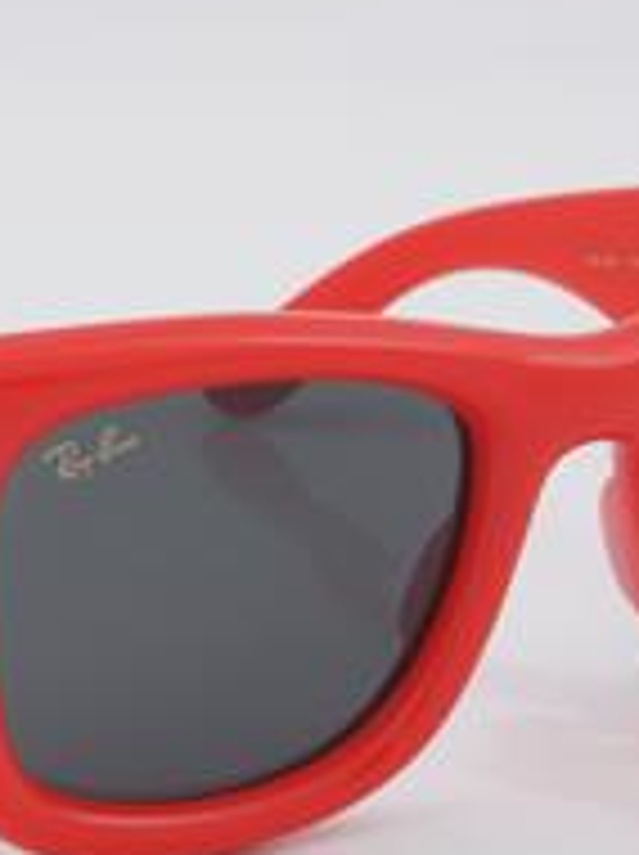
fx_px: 3750
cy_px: 536
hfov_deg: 9.7
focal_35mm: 152
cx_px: 202
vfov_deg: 13.0
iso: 100
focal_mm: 50
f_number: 32
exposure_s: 1/3
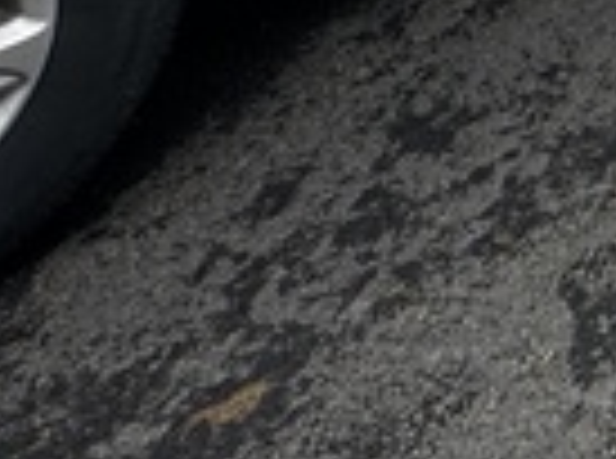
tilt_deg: -5.1
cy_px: -819
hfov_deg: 14.4
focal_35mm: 82
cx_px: 1520
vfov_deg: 11.9
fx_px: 1455
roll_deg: -1.2
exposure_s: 1/734
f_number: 2.2
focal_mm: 2.22
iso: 50
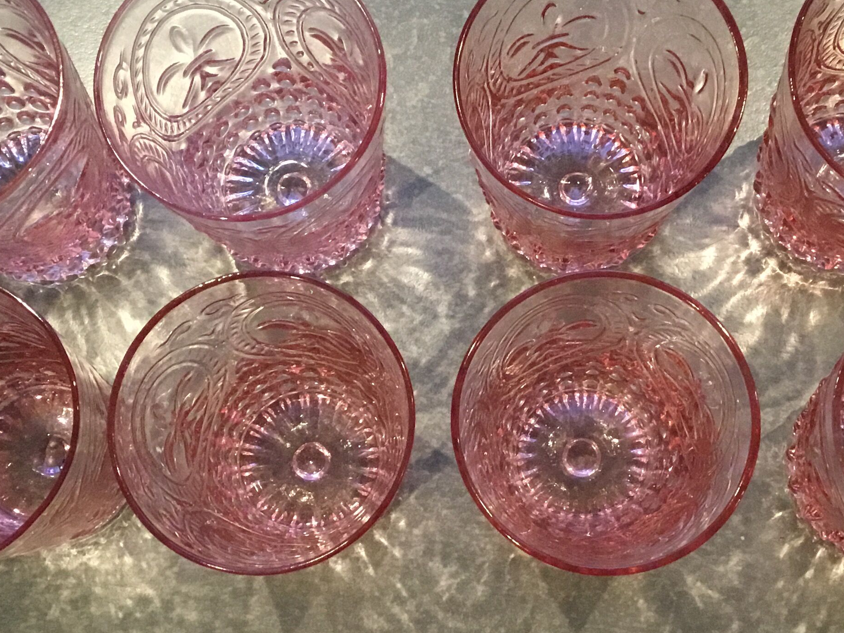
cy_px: 332
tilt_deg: -77.9
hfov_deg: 34.9
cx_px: 467
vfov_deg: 26.6
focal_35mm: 55
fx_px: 1341
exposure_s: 1/25
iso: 200
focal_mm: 3.3
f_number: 2.4
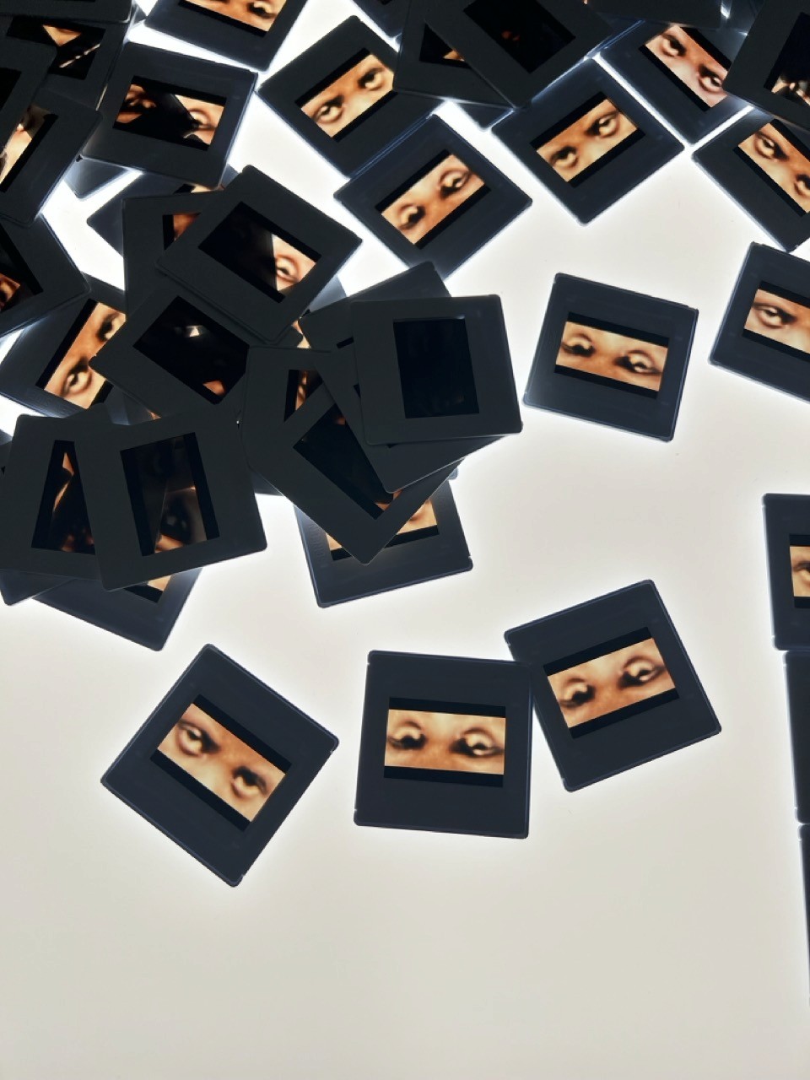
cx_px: 405
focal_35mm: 26
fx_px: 811
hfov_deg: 53.1
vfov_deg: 67.3
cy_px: 540
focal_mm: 5.7
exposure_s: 1/840
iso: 50
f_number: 1.5
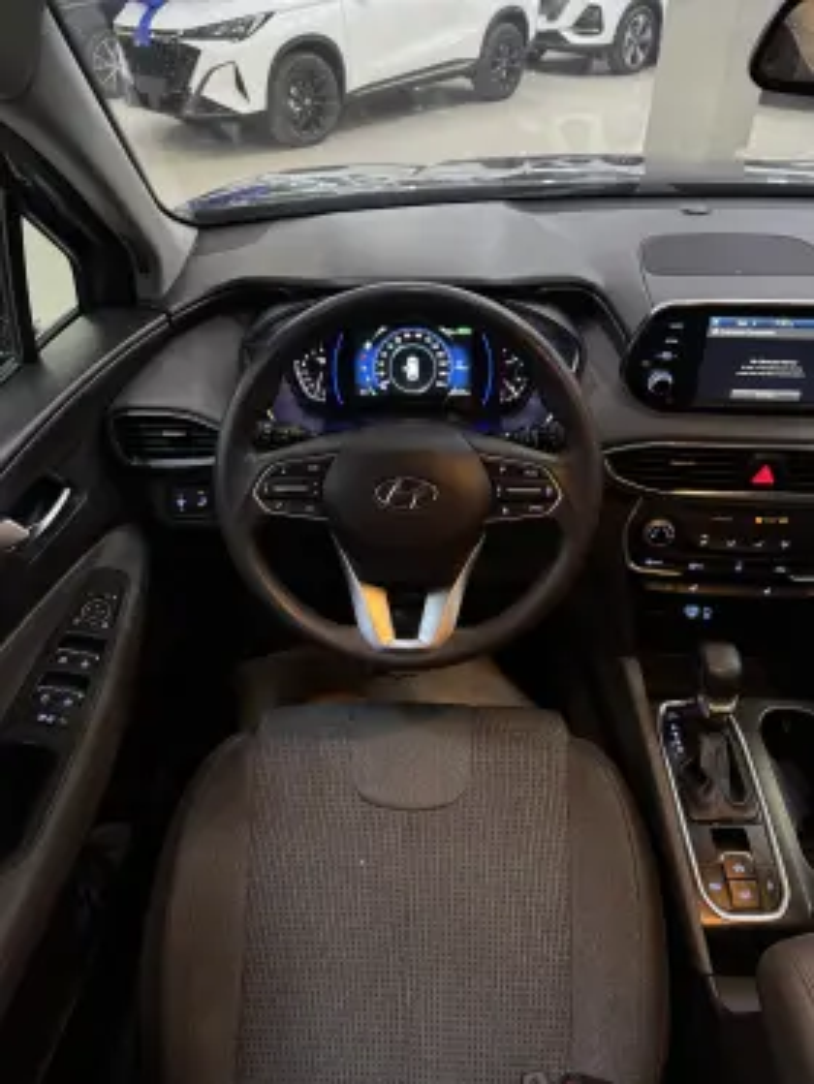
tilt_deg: -37.4
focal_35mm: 24
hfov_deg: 56.8
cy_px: 542
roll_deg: +1.1
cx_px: 407
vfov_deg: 71.6
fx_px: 752
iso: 640
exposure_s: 1/50
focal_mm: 6.76
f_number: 1.78
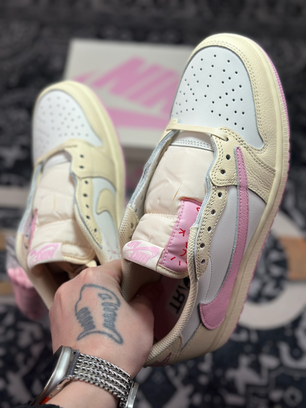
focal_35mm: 48
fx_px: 566
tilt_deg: -55.6
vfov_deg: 39.7
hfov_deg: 30.3
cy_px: 204
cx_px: 153
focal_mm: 6.86
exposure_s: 1/1880
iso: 80
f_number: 1.78
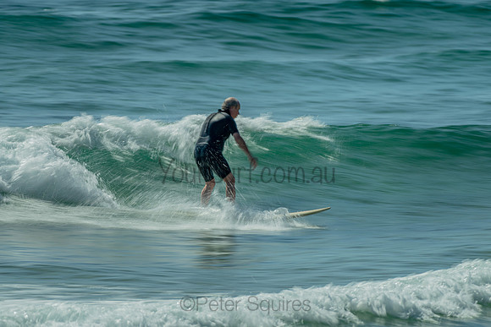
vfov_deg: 2.2
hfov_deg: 3.4
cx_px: 215
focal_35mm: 613
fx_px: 8362
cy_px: 143
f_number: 5.6
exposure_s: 1/20
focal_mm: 500
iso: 64
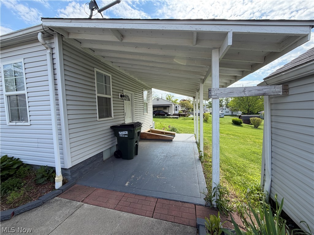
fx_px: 127
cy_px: 118
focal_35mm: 14
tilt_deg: -3.6
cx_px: 157
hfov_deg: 102.1
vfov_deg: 85.7
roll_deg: +1.8
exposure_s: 1/540
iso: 40
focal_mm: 2.22
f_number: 2.2
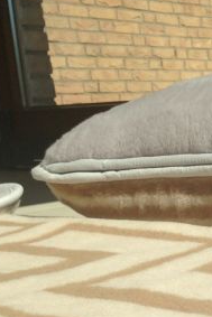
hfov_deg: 15.0
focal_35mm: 86
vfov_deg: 23.1
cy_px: 281
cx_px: 291
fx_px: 759
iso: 50
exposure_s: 1/2008
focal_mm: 4.13
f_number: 2.4
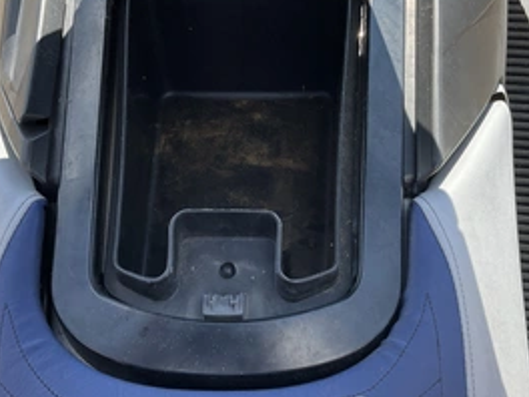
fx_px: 672
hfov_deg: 42.9
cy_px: 174
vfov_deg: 32.8
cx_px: 260
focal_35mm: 44
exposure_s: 1/556
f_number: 1.8
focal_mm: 3
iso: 25
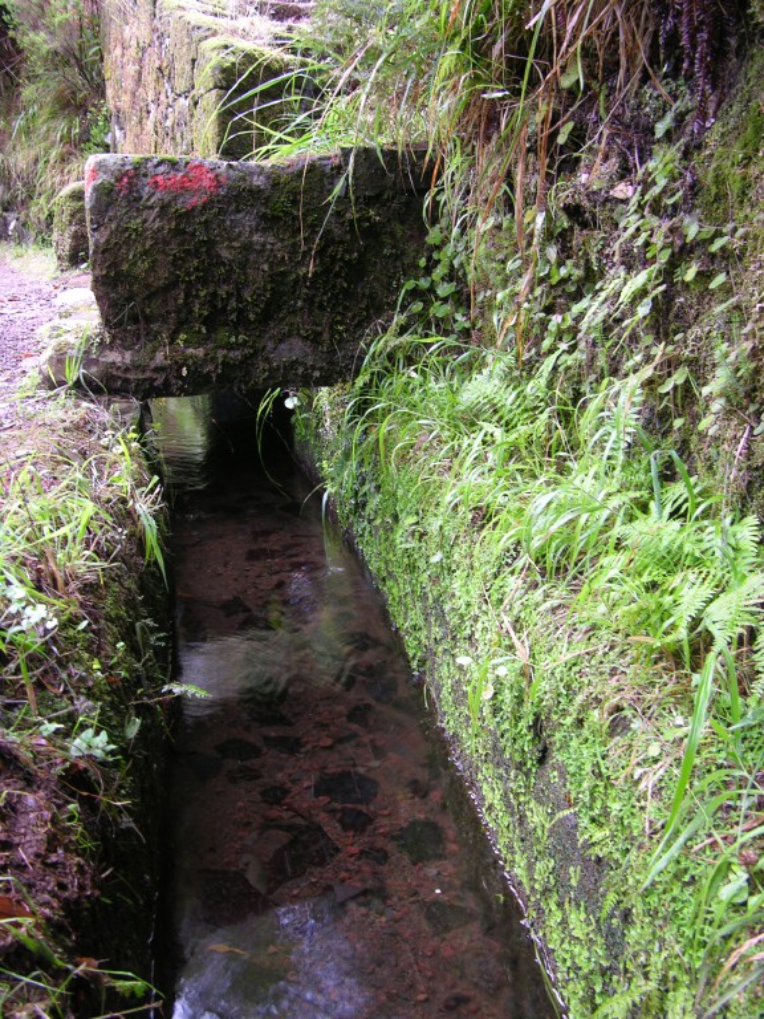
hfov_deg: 40.7
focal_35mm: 35
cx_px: 382
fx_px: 1030
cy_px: 510
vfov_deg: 52.6
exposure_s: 1/4.9
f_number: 2.8
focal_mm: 8.9
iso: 50
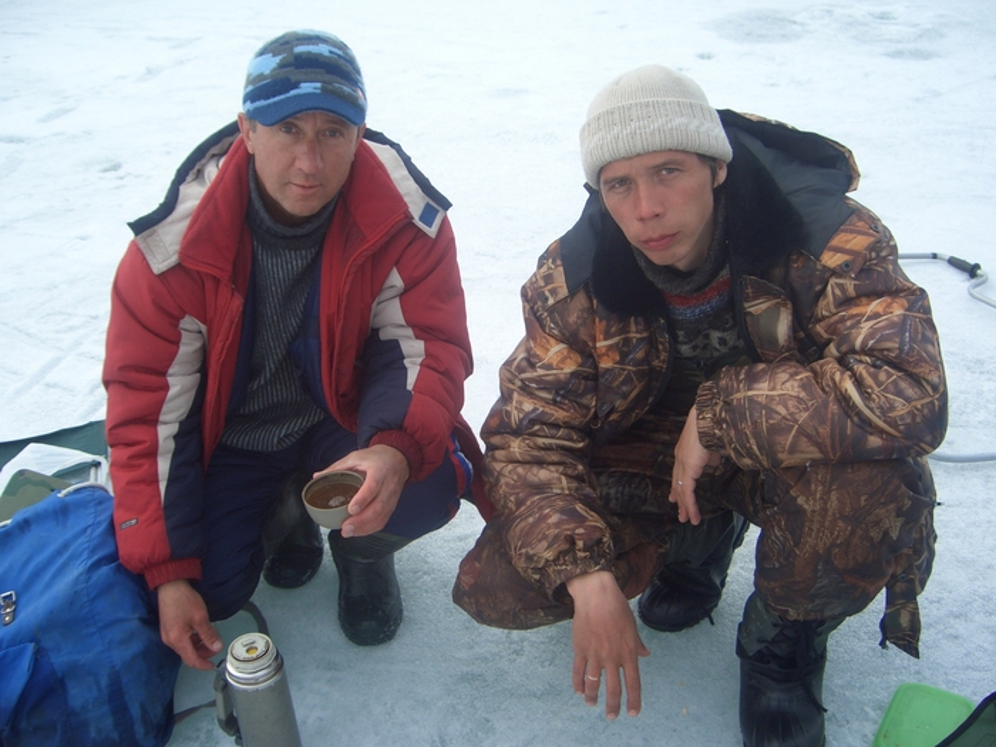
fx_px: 1122
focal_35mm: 39
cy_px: 374
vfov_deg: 36.8
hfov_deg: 47.9
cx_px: 498
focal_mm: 8
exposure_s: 1/320
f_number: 2.8
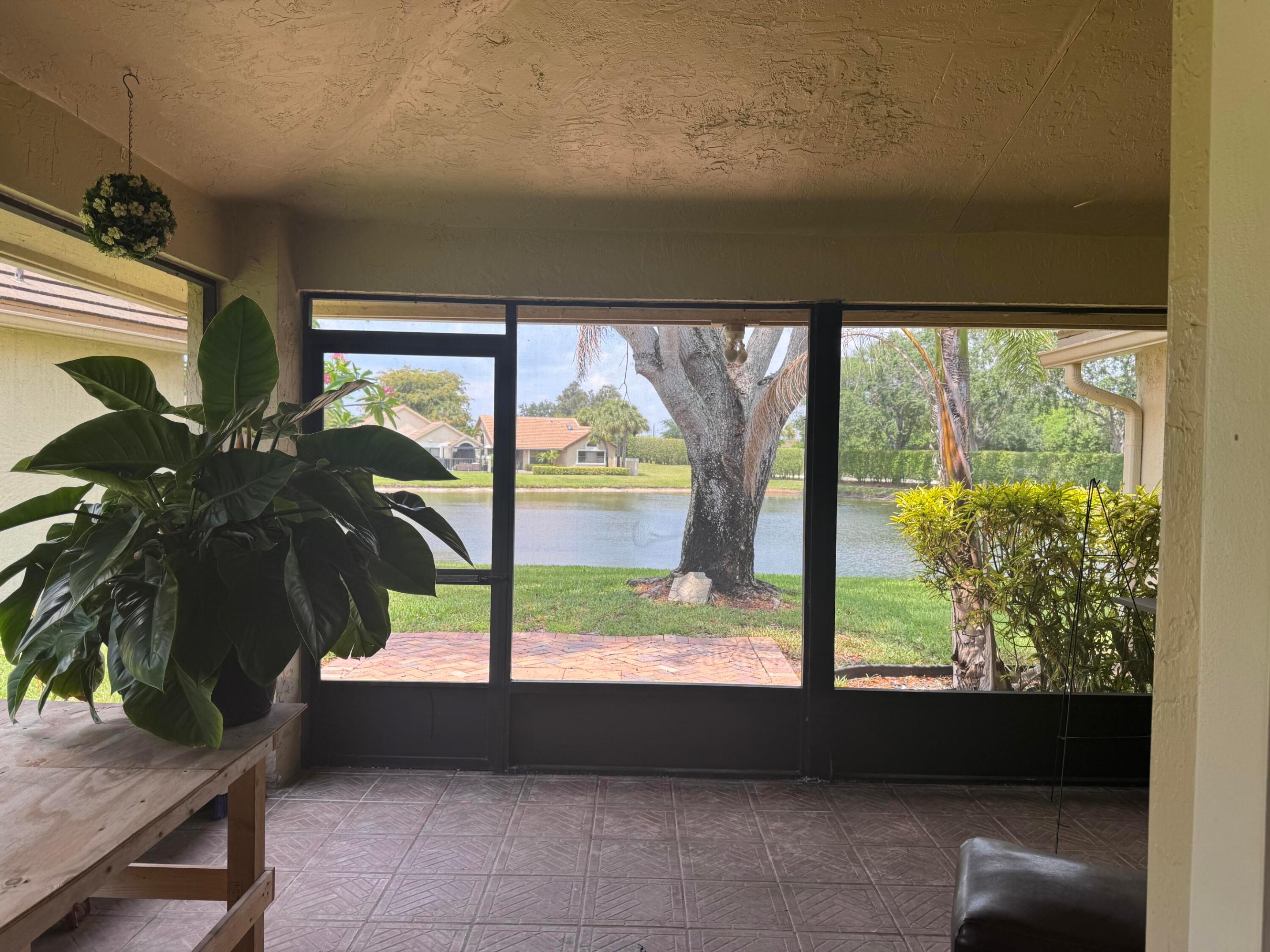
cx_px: 635
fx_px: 881
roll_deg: -1.6
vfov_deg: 56.8
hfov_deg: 71.6
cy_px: 476
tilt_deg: -0.9
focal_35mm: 24
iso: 80
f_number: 1.78
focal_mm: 6.76
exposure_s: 1/518
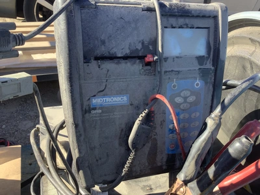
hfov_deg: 58.4
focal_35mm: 31
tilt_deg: -28.8
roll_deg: -4.0
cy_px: 98
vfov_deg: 45.4
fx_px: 233
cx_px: 130
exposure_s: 1/148
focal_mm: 3.3
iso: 25
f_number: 2.4
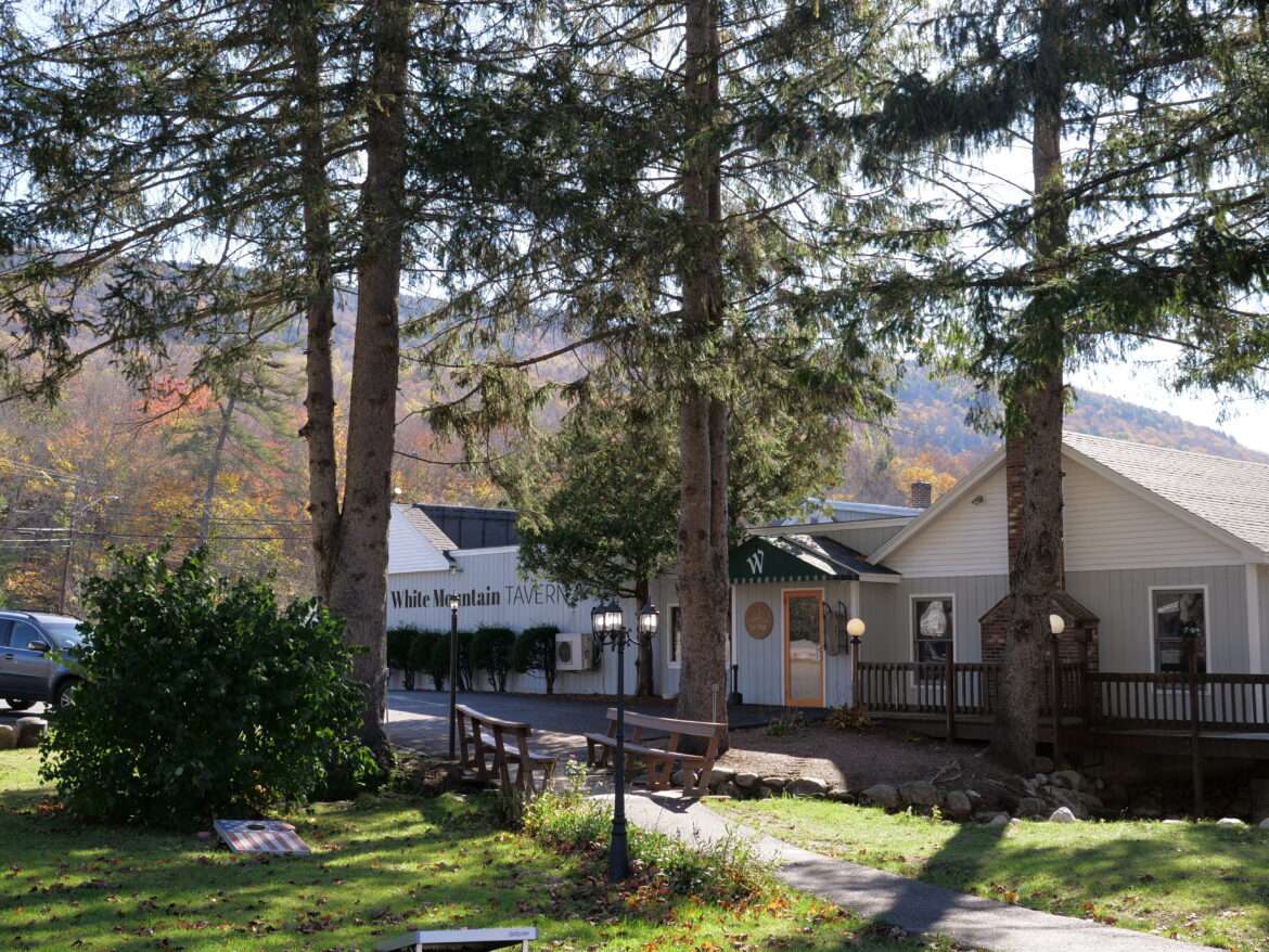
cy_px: 476
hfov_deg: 42.9
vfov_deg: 32.9
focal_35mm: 44
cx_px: 634
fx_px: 1613
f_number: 4.5
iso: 200
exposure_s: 1/320
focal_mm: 22
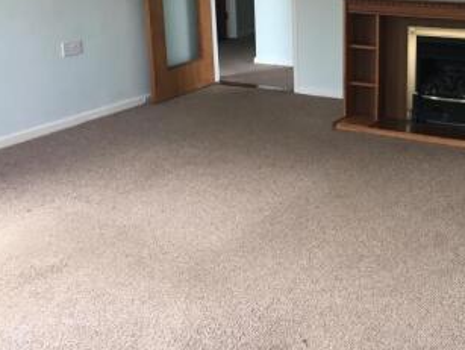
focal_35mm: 55
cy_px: 99
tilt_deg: -14.4
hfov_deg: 34.0
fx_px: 740
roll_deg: +0.8
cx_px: 361
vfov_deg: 26.4
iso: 32
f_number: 2.2
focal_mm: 4.15
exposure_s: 1/33
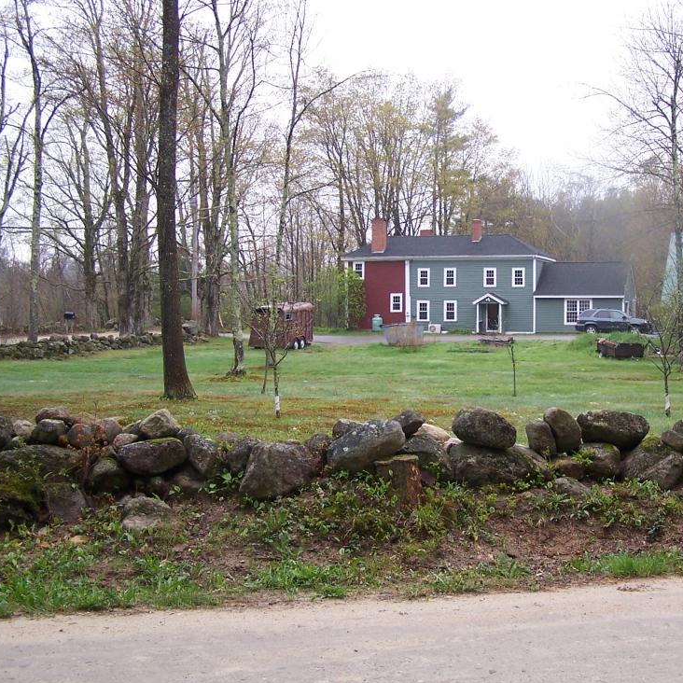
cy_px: 342
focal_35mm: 47
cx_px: 467
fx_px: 1049
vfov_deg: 36.1
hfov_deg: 35.6
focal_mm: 6.3
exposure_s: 1/125
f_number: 2.8
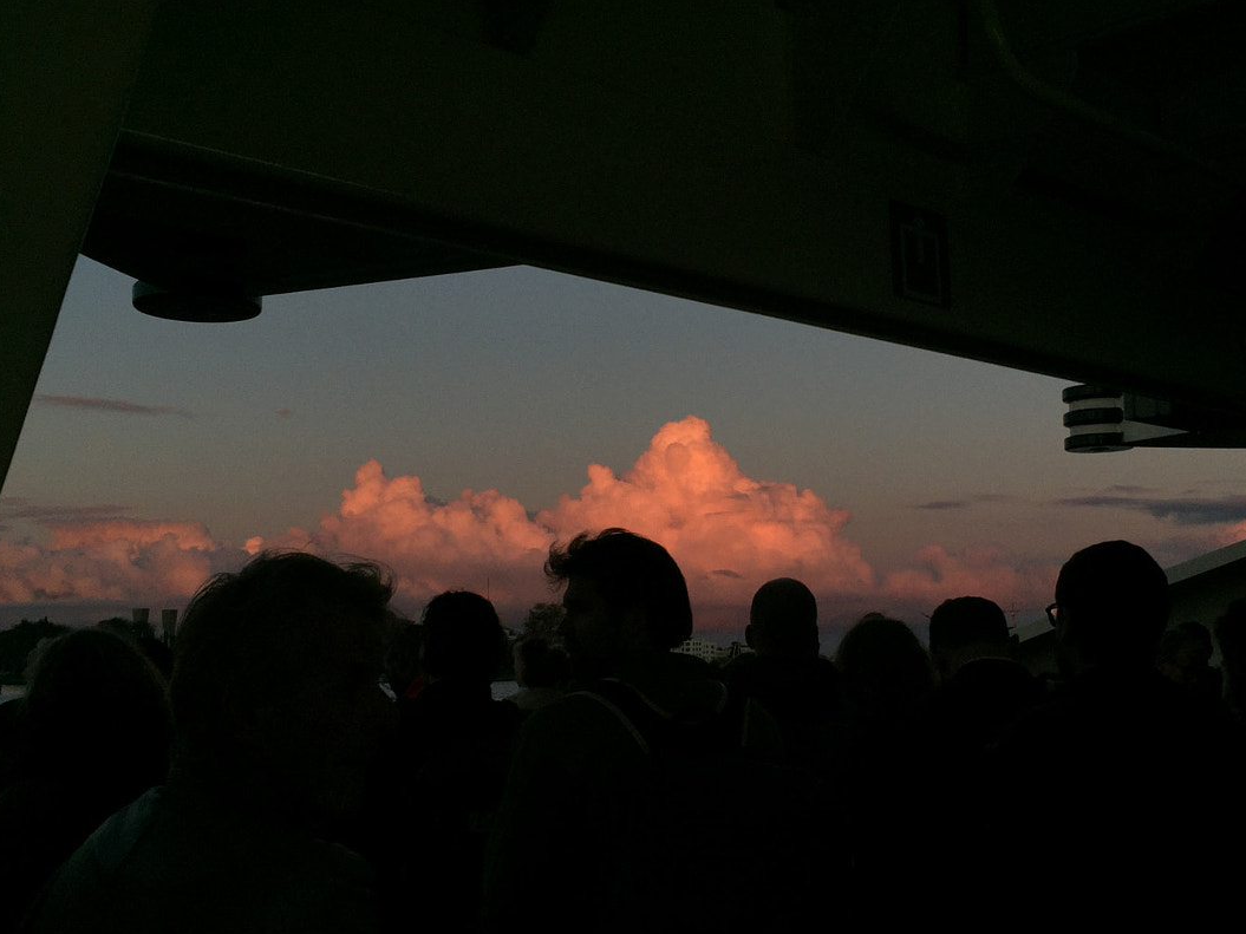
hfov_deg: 42.8
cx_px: 725
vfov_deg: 32.9
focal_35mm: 44
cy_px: 456
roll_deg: +0.0
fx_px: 1584
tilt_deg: +8.0
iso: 32
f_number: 2.2
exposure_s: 1/719
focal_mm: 4.15
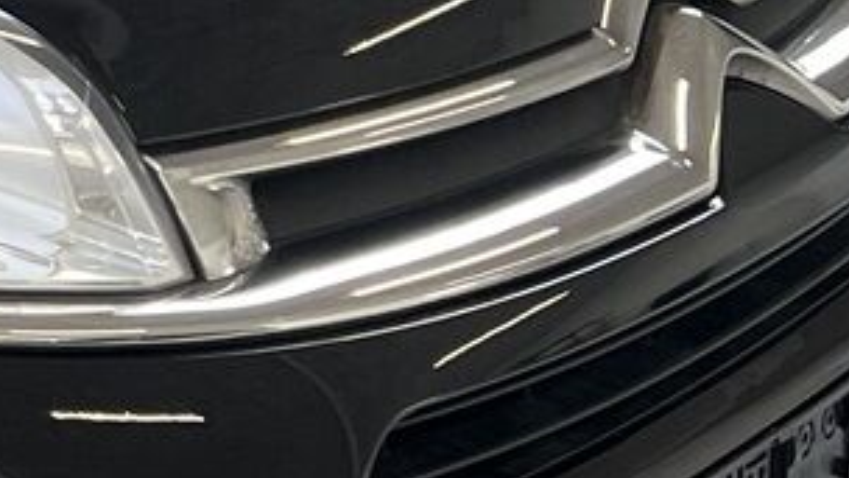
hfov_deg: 11.7
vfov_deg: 7.6
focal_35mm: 159
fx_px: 3579
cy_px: -95
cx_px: -987
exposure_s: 1/100
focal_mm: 5.7
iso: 64
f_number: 1.5
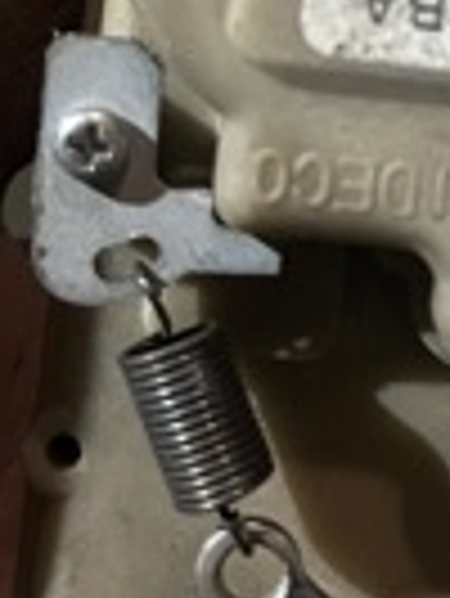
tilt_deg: -72.8
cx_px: 464
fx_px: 1627
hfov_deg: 15.4
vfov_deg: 19.1
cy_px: -211
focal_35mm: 94
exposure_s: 1/33
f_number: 1.6
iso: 640
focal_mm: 5.1
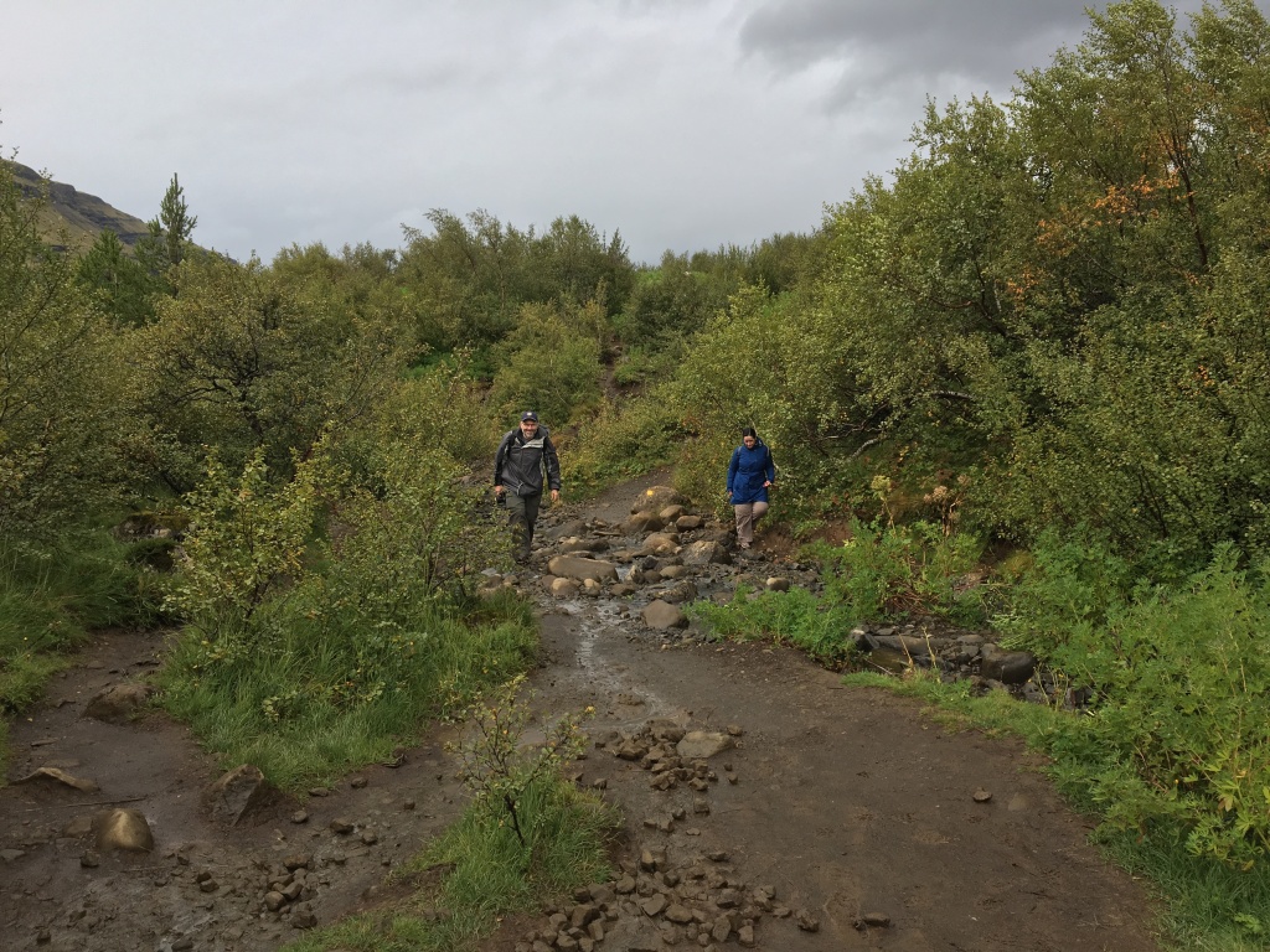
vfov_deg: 48.2
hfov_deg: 61.7
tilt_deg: -8.1
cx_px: 635
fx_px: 1064
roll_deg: -1.6
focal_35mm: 29
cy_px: 476
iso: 25
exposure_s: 1/545
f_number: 2.2
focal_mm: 4.15
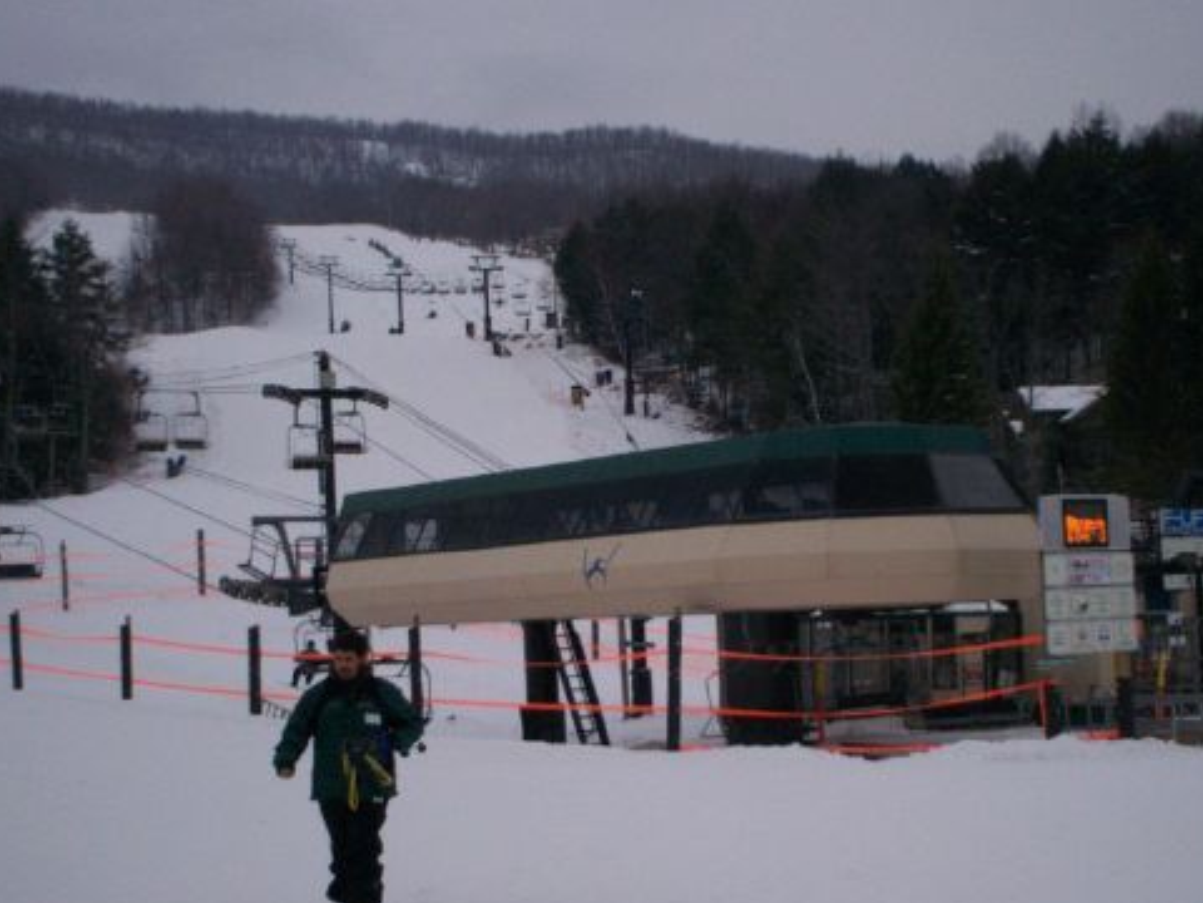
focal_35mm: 60
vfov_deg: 24.4
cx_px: 669
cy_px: 489
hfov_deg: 32.2
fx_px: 2085
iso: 100
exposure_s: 1/950
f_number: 4.5
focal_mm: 6
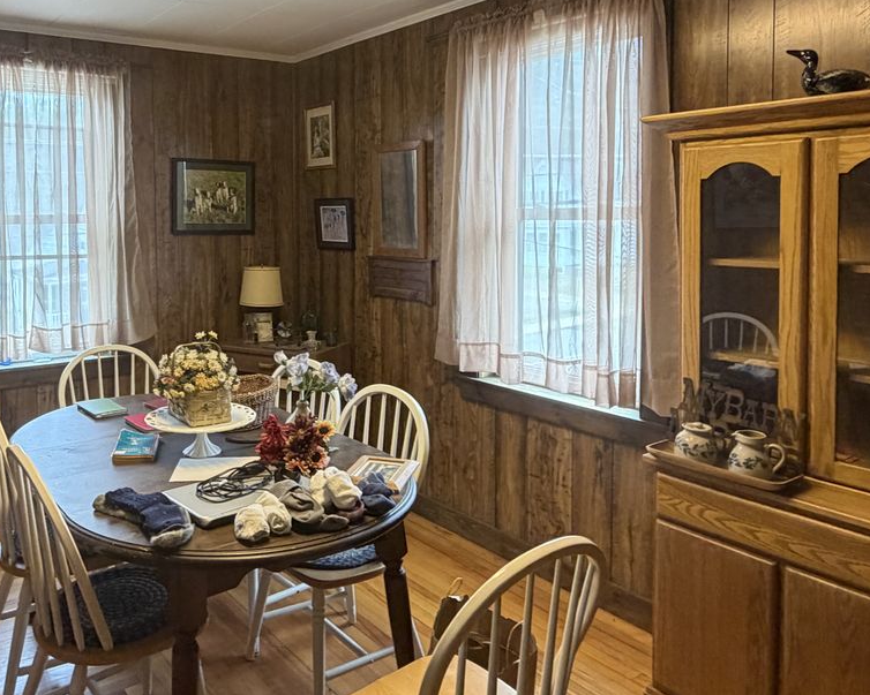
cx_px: 301
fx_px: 747
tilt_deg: -2.6
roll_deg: +1.4
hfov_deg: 59.3
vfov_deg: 49.3
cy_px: 245
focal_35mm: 29
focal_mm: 2.22
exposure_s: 1/60
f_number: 2.2
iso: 400
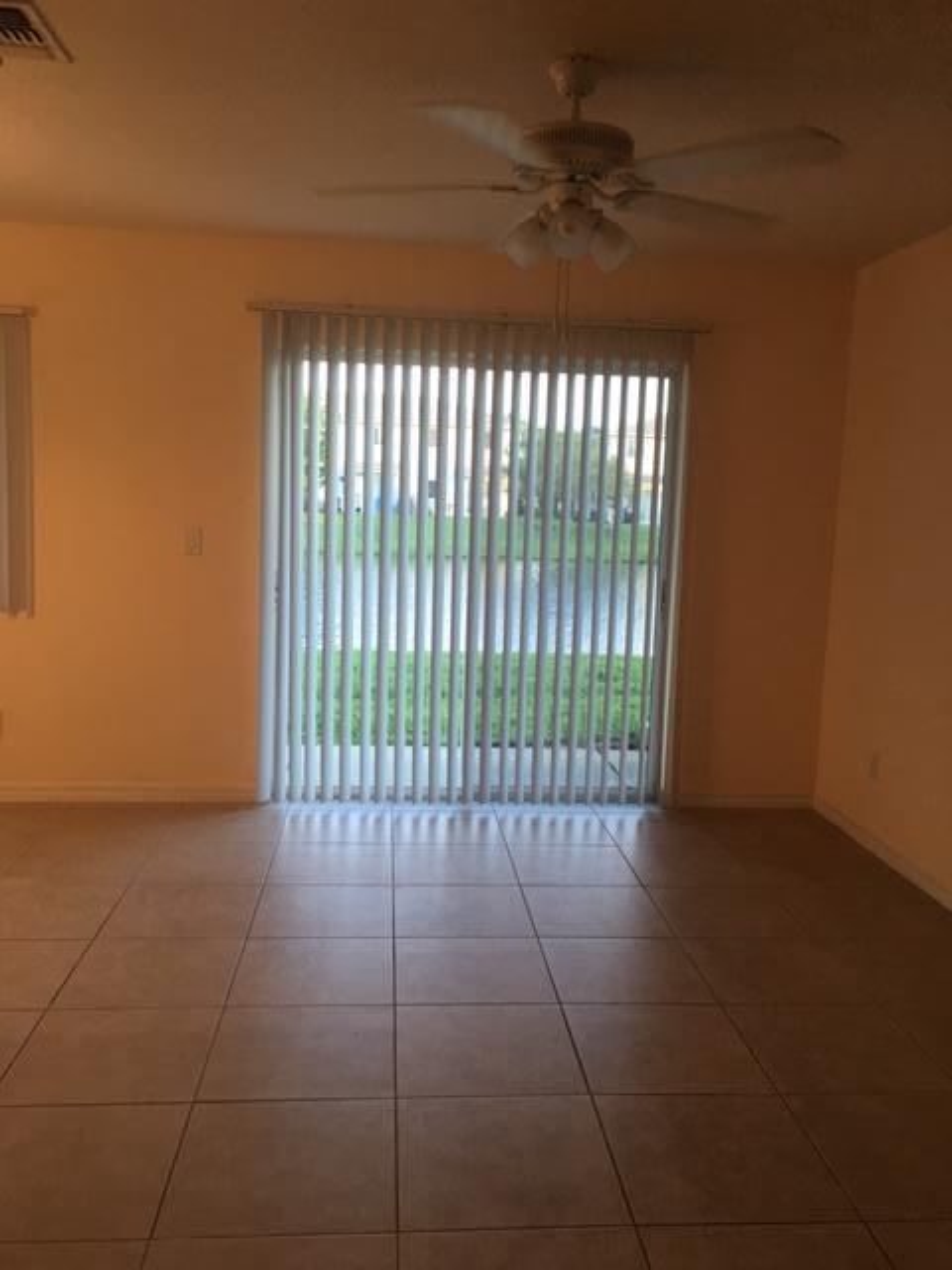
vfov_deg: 61.7
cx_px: 476
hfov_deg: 48.2
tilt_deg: -5.9
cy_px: 635
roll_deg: -3.1
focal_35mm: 29
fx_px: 1063
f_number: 2.2
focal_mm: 4.15
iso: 25
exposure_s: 1/33
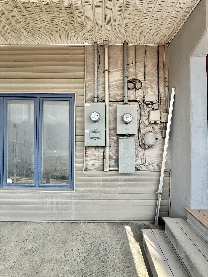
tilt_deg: +0.1
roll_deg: +0.4
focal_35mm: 14
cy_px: 138
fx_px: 112
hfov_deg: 85.7
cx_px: 104
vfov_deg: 102.1
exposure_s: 1/658
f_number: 2.2
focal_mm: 2.22
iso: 50
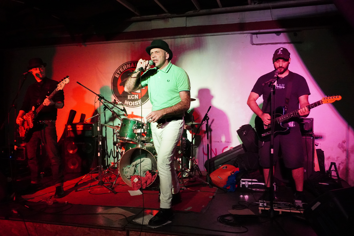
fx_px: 295
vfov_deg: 43.6
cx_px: 177
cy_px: 118
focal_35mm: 30
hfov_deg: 61.9
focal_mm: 20
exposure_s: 1/200
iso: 10000
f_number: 4.5
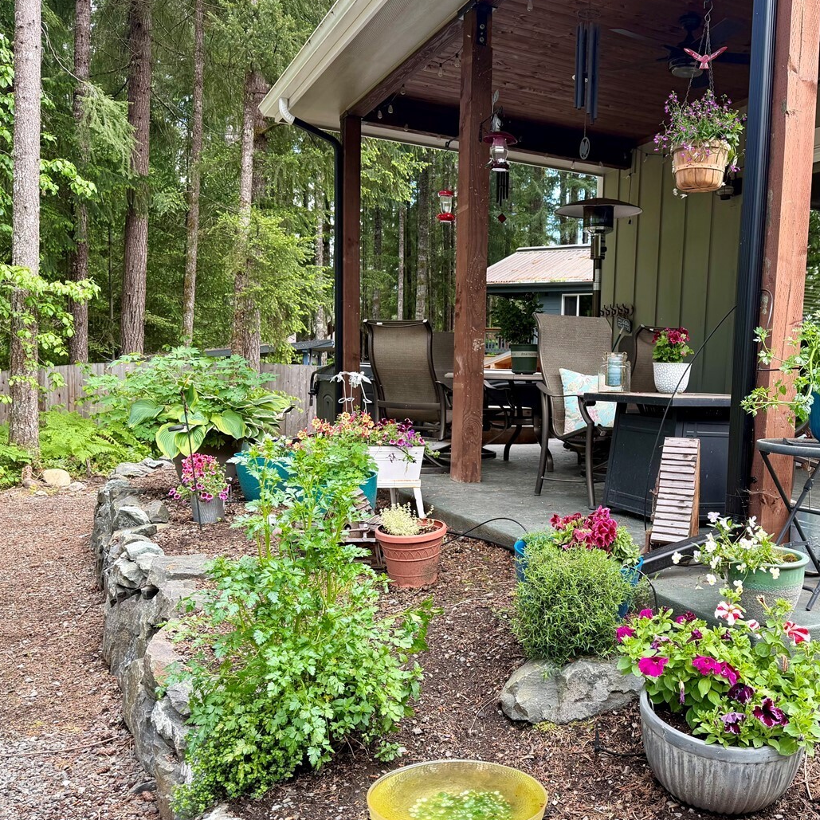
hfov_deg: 48.8
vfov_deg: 49.7
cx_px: 556
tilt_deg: -5.4
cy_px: 454
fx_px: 884
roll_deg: -1.8
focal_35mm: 33
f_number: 1.78
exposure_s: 1/192
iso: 64
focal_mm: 6.76
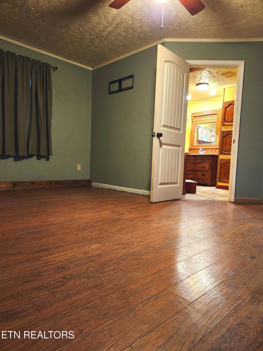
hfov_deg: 58.9
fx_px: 233
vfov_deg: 73.9
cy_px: 176
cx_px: 132
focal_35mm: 23
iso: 640
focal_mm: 5.54
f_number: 1.8
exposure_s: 1/24
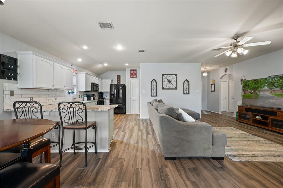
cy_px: 94
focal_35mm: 14
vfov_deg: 81.2
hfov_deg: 104.3
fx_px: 110
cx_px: 142
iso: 200
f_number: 9
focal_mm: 14
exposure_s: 5
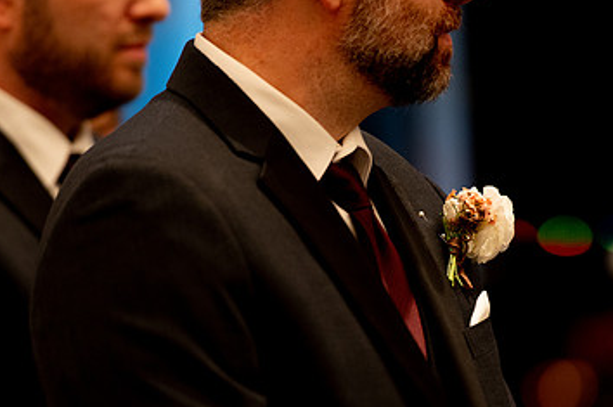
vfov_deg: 4.2
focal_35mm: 328
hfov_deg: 6.3
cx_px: 384
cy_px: 327
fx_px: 5577
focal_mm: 200
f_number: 2.8
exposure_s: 1/200
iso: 3200
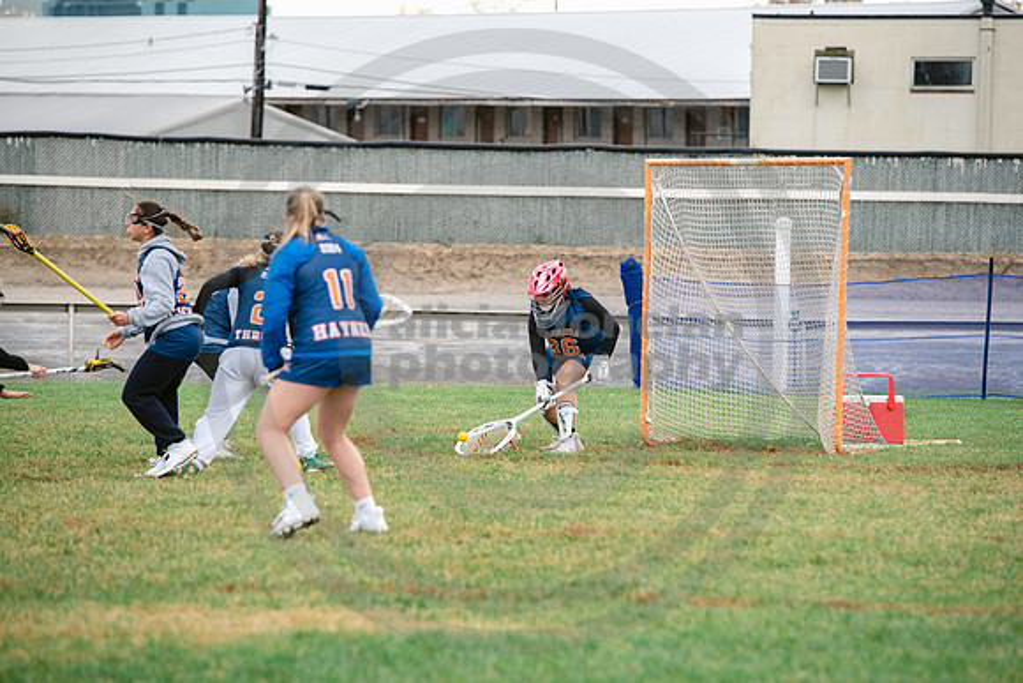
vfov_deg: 7.0
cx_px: 512
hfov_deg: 10.5
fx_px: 5542
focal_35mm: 195
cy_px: 342
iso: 400
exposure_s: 1/1250
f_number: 4.5
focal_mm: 195
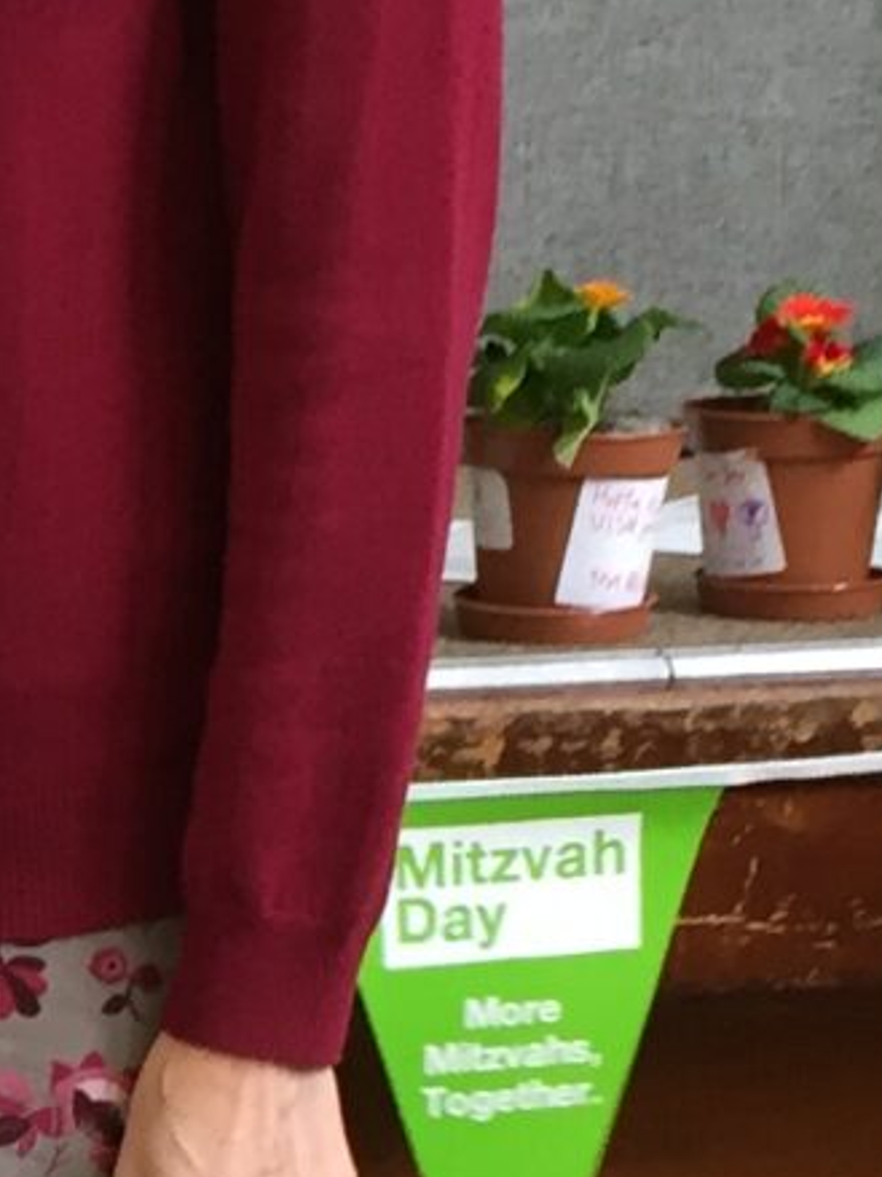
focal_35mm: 169
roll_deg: +1.5
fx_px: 5744
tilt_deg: -15.3
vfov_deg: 11.6
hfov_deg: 8.2
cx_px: -1056
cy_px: 1236
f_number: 2.2
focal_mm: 4.15
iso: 80
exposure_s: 1/33
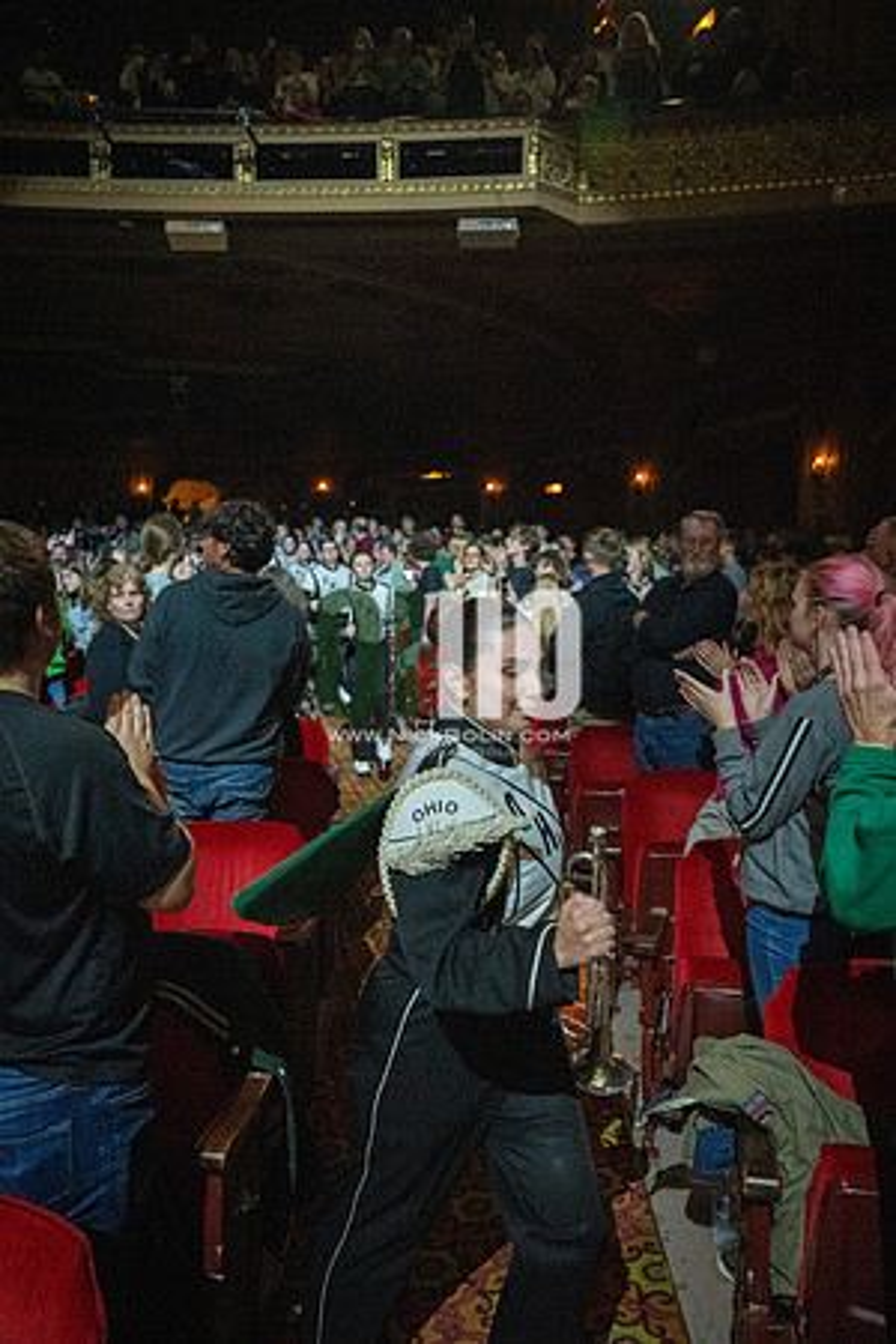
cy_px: 672
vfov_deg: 71.5
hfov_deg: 51.3
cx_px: 448
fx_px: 933
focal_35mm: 25
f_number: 2.8
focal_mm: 25
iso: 12800
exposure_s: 1/500
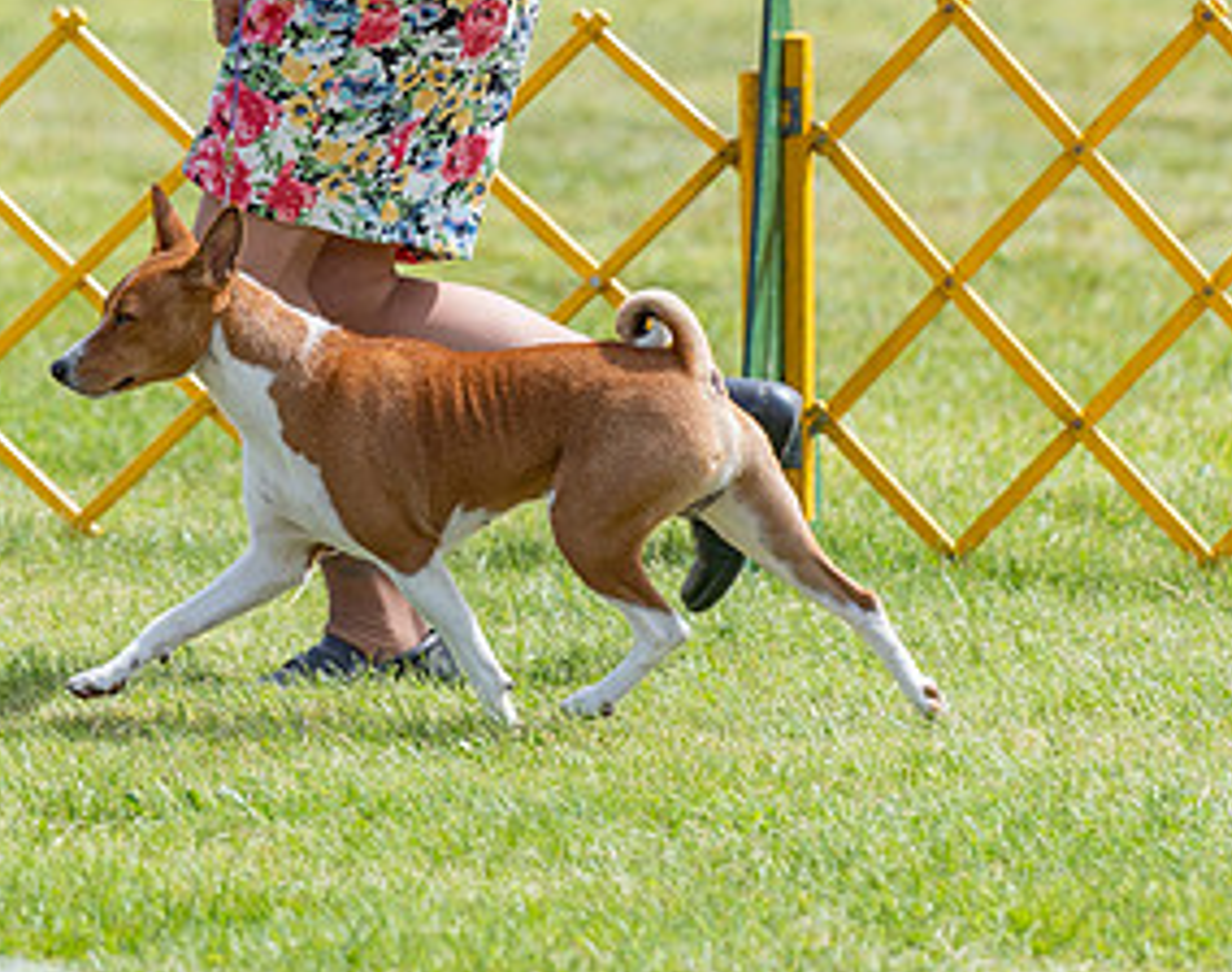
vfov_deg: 3.6
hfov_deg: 4.6
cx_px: 432
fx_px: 15484
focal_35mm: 427
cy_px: 64
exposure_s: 1/1000
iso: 100
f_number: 3.5
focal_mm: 179
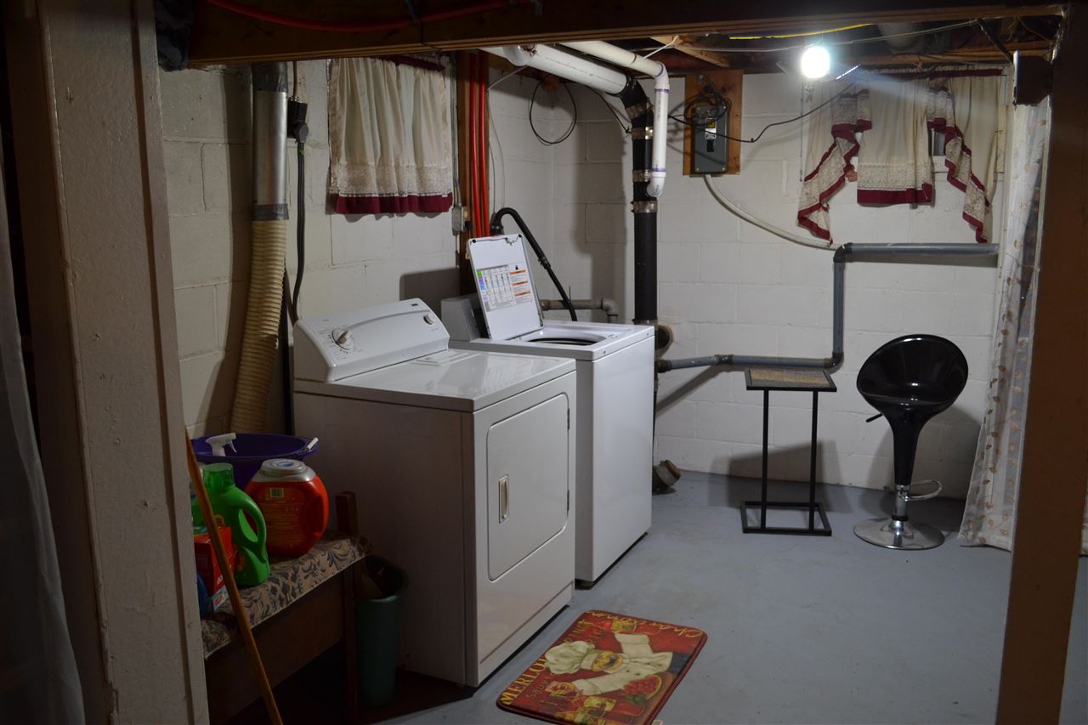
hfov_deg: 61.9
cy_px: 362
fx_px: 906
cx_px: 544
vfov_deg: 43.6
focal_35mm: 30
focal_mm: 20
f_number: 4.5
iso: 400
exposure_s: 1/80
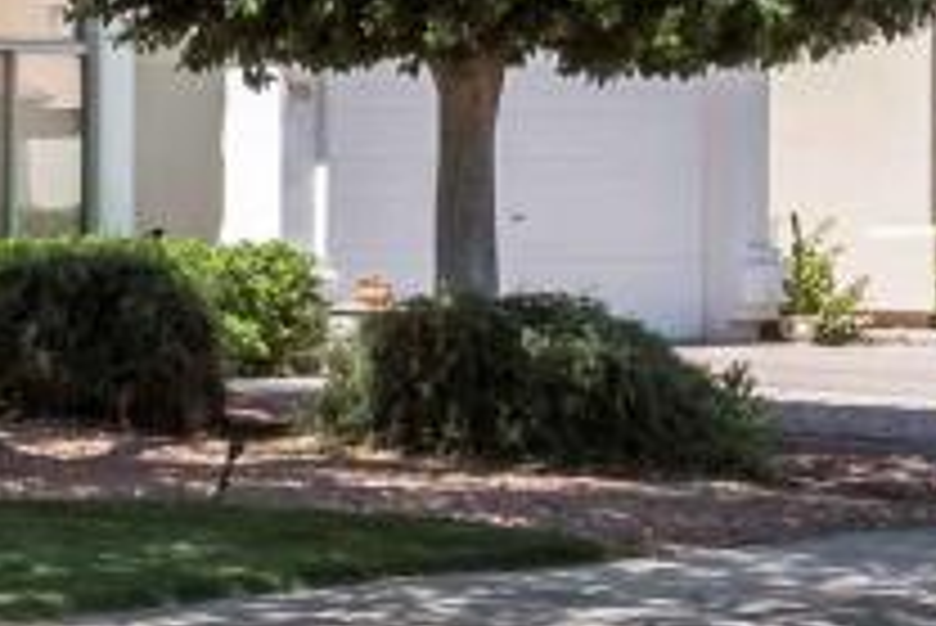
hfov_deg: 10.1
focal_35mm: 166
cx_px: -1598
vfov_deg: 8.1
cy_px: -268
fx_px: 4319
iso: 2000
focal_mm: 30
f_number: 16
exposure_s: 1/1600
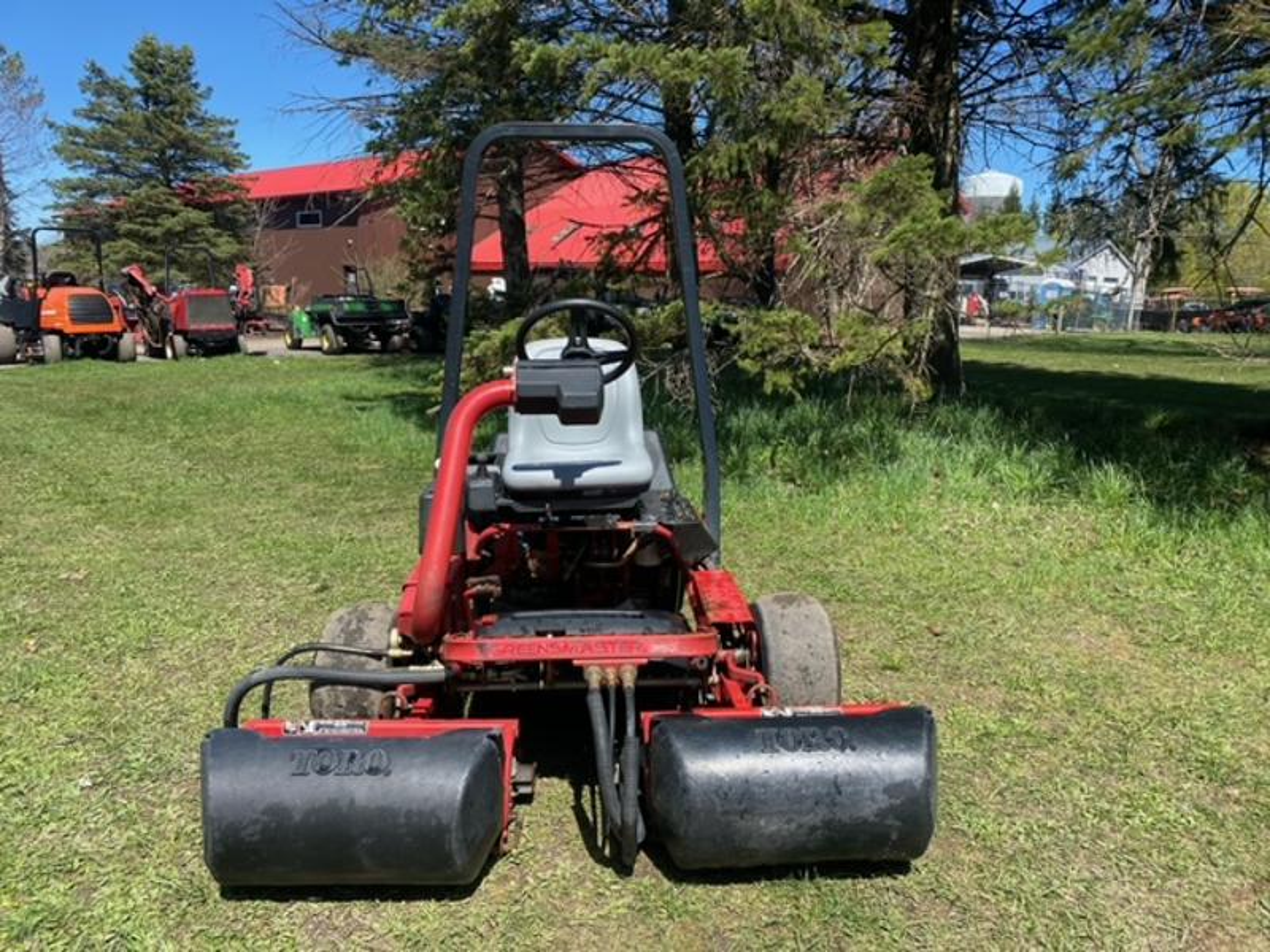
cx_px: 635
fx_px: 954
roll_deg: -3.4
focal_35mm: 26
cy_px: 476
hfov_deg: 67.3
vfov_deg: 53.1
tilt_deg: -8.5
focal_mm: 4.25
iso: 32
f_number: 1.8
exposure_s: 1/1412
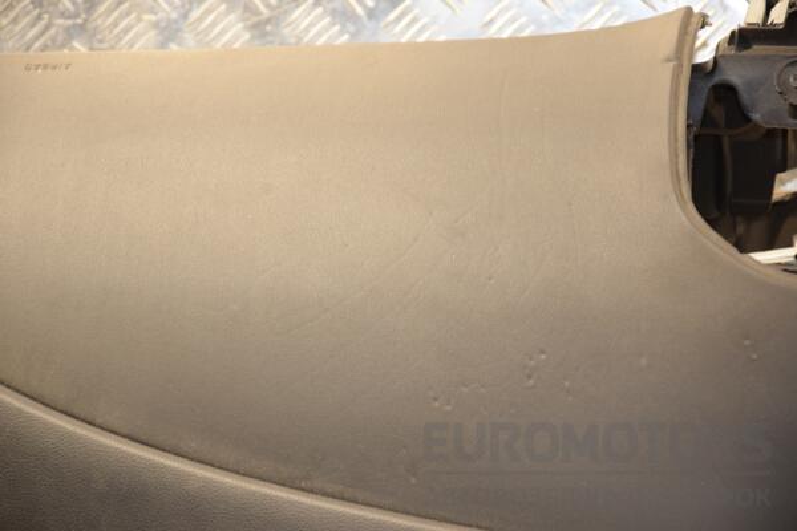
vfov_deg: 9.3
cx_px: 398
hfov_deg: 14.0
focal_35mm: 147
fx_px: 3254
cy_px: 266
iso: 800
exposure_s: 1/80
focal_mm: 98
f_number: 5.6
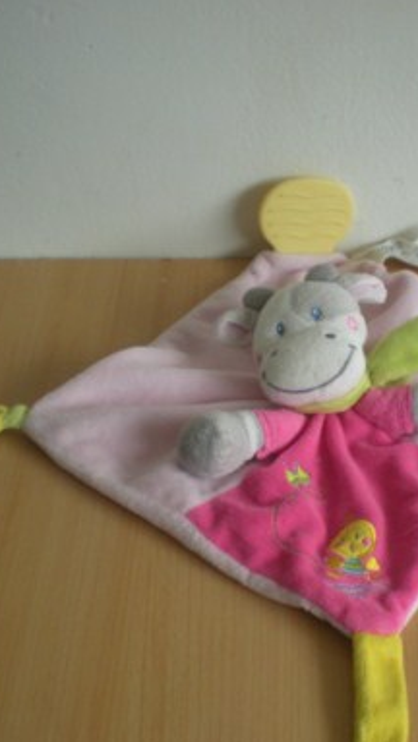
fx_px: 1103
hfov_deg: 21.3
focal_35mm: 56
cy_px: 421
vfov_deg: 37.2
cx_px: 319
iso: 200
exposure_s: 1/13.3
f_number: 3.1
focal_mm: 6.3
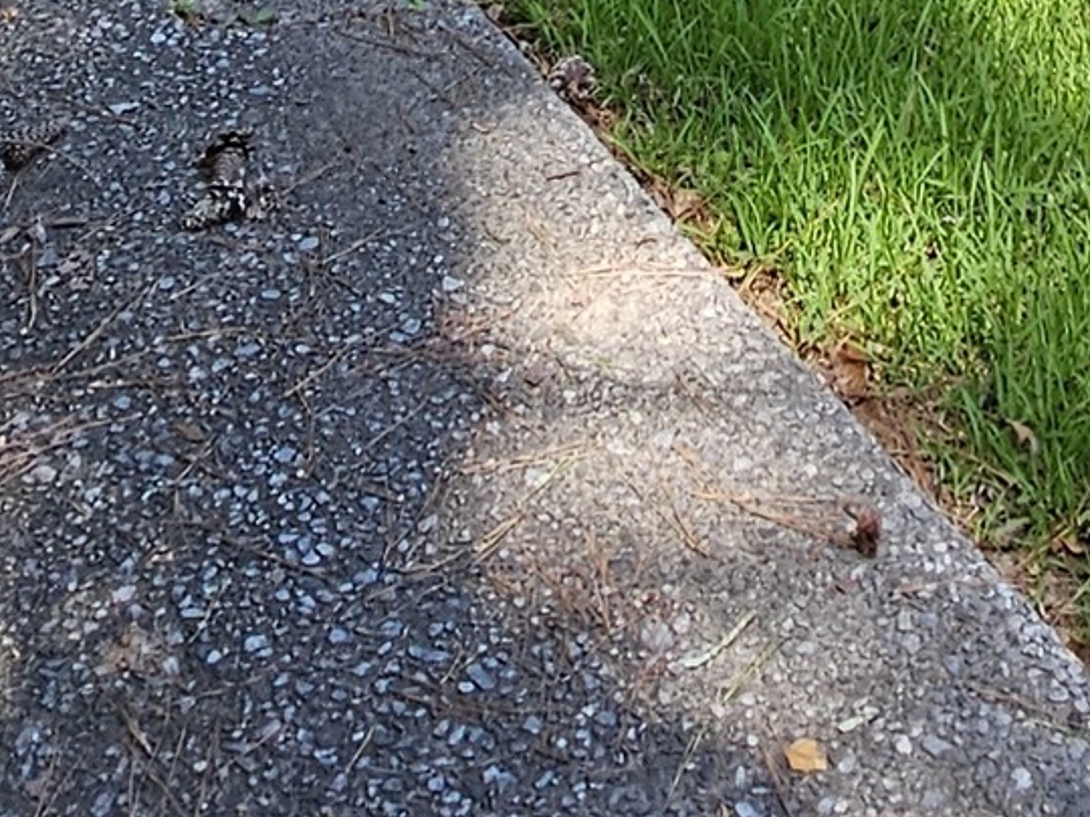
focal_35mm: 74
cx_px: 731
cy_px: -1216
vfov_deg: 13.5
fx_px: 2330
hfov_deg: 26.2
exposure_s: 1/201
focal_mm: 2.2
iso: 50
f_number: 2.2
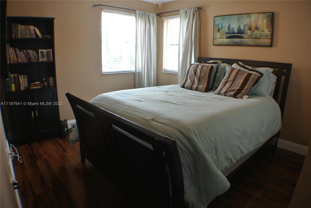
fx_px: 233
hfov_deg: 67.3
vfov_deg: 48.0
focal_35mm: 27
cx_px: 156
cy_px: 104
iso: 450
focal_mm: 10
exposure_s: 1/60
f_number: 3.5
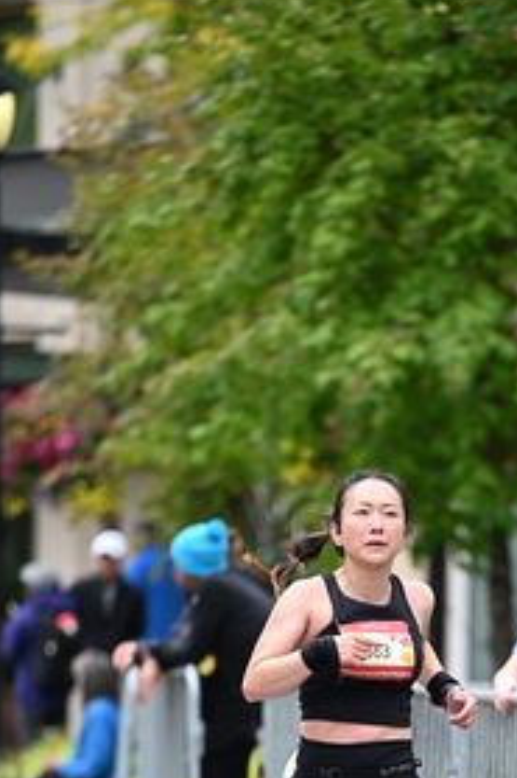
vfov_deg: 5.2
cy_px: 730
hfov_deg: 3.5
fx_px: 8540
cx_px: 418
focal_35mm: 396
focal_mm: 200
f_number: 2.8
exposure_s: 1/2000
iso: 640
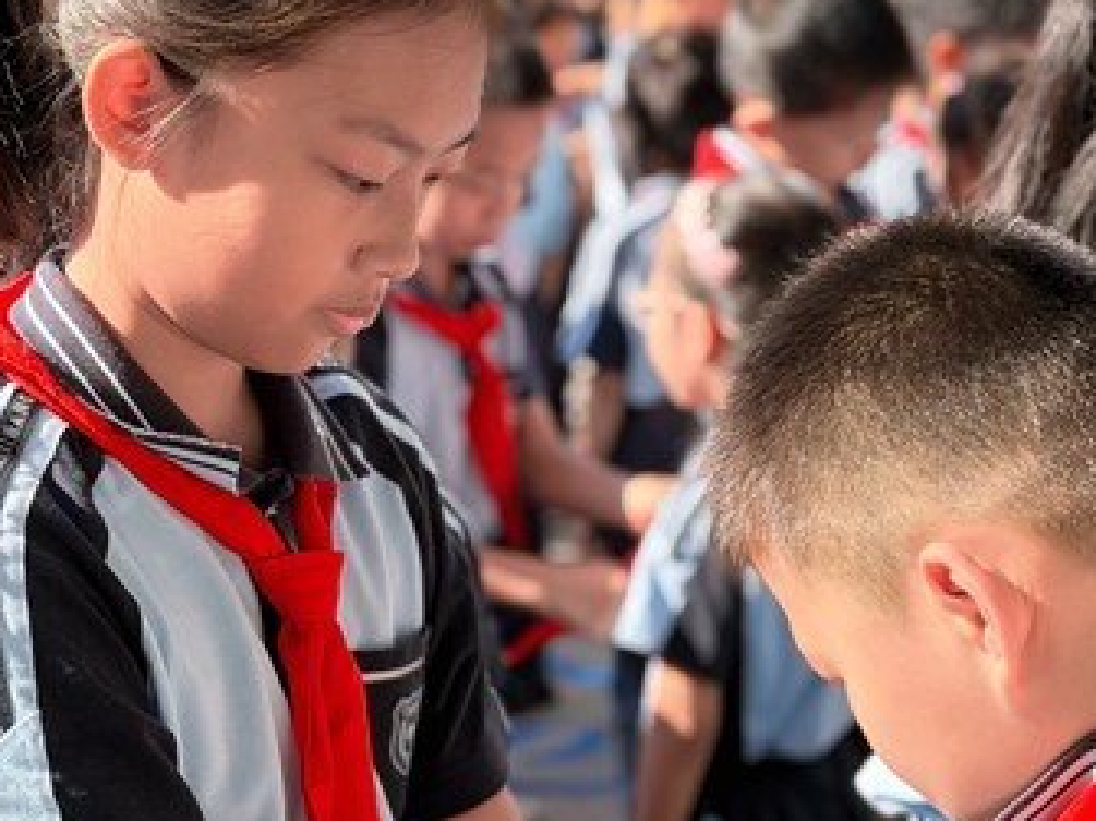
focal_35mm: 86
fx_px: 2722
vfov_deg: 17.2
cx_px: 573
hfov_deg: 22.8
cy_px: 399
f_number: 1.78
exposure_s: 1/1403
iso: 80
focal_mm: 6.76
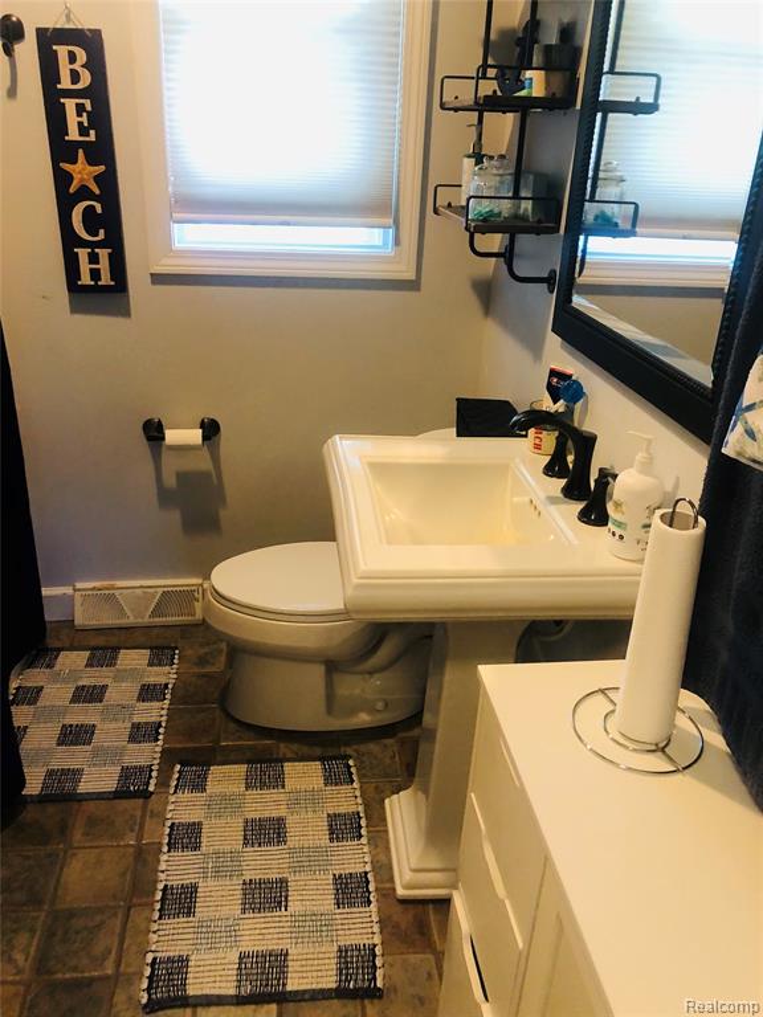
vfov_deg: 63.4
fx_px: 823
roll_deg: -1.6
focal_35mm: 28
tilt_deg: -24.2
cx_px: 382
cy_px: 508
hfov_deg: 49.7
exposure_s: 1/13
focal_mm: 3.99
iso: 100
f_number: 1.8
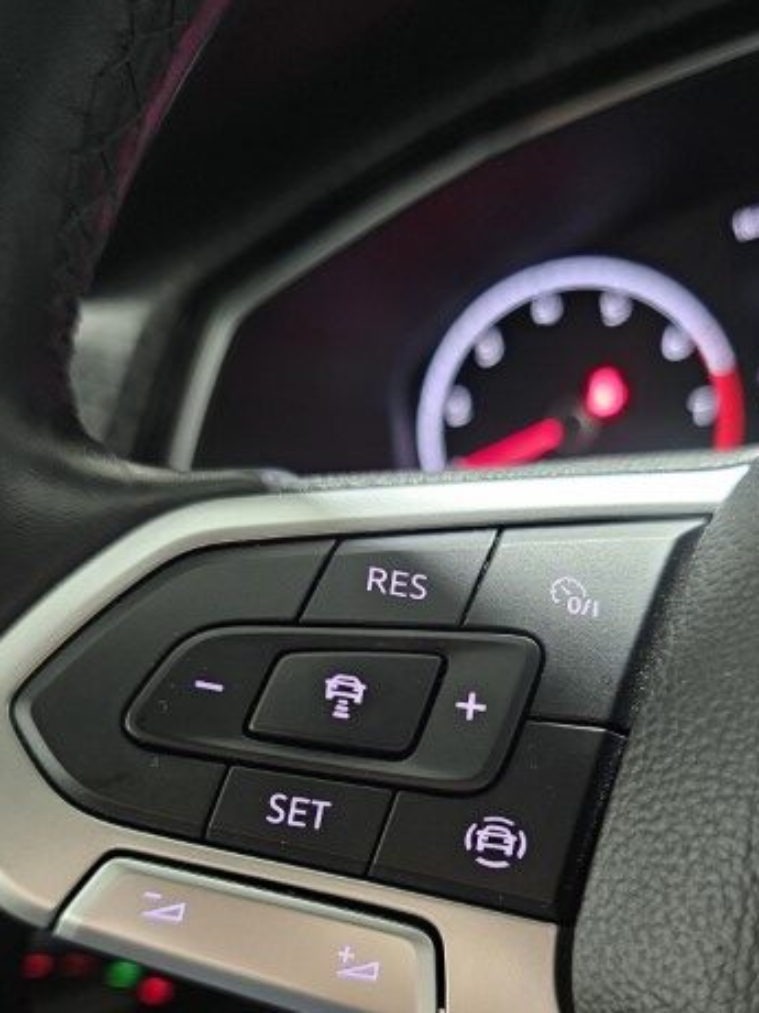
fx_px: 936
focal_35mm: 32
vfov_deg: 55.3
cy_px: 698
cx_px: 418
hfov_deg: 44.1
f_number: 1.7
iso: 640
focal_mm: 6.3
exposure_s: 1/25
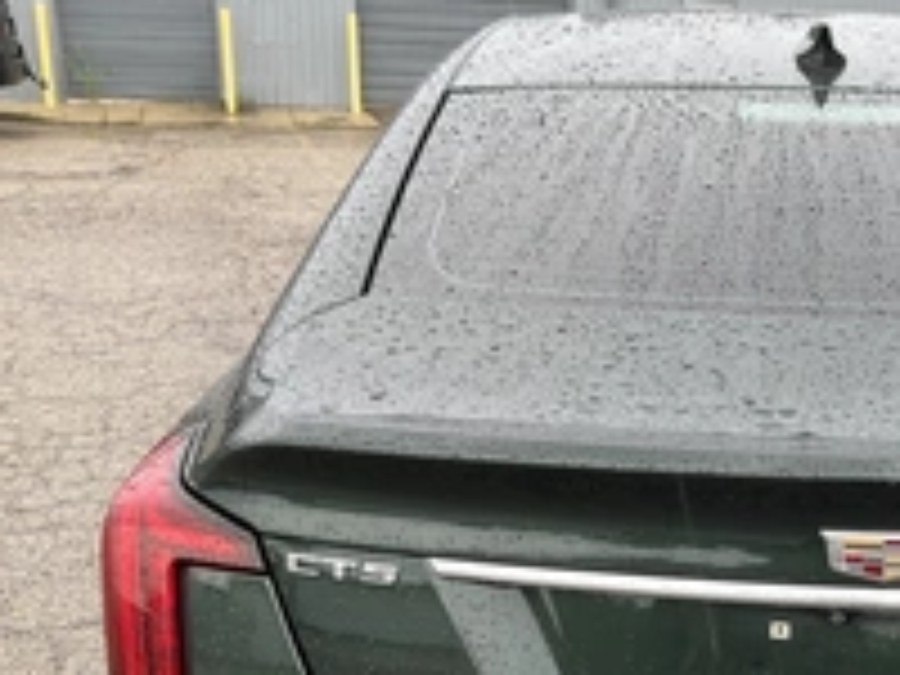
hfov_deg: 32.0
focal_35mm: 58
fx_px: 1508
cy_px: 572
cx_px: 770
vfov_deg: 24.7
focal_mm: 3
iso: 16
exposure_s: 1/122
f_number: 1.8
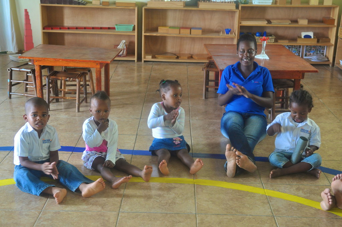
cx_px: 171
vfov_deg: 23.7
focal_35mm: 57
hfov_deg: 35.1
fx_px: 541
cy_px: 114
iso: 800
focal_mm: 38
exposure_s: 1/50
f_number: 3.5
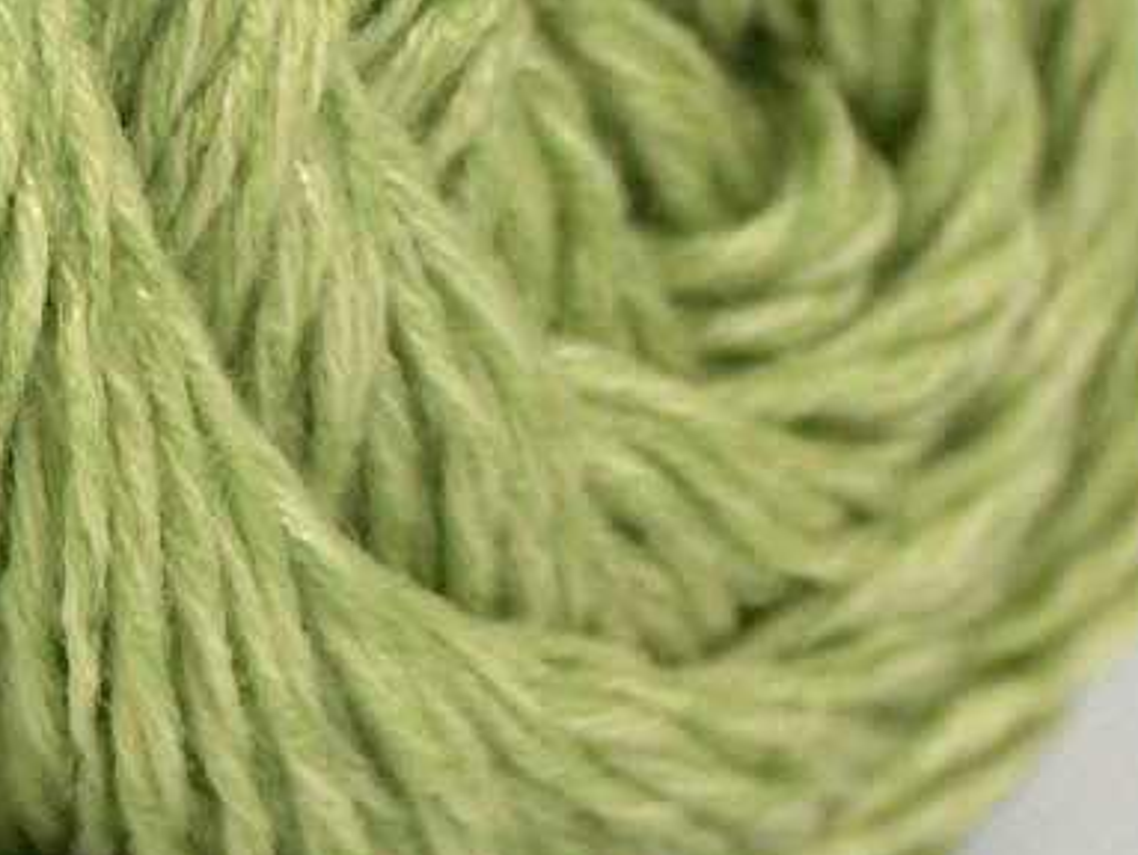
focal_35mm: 335
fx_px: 11023
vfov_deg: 4.4
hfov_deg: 5.8
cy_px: -172
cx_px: -553
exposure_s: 1/13.5
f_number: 2.9
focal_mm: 20.29
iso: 200
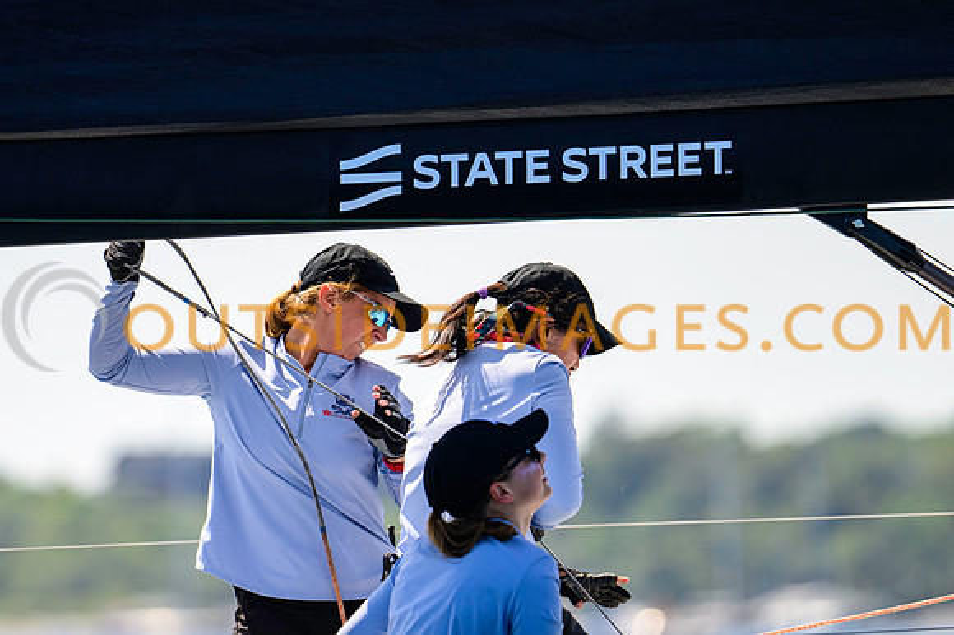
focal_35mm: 600
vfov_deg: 2.3
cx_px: 477
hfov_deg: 3.4
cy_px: 318
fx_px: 15890
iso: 250
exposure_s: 1/1600
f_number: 4.5
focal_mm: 400
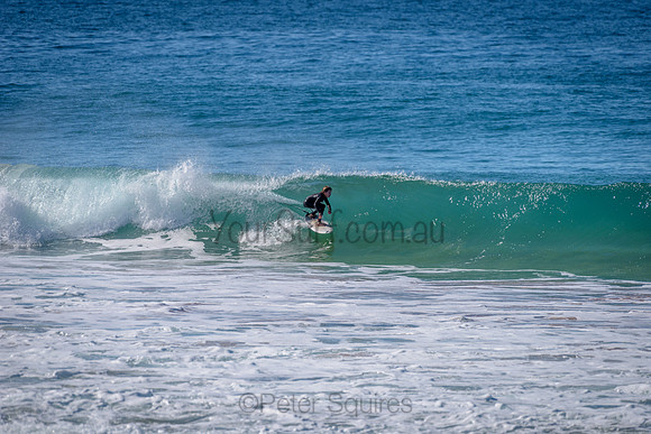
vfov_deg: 2.8
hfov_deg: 4.1
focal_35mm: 500
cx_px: 326
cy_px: 217
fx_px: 9043
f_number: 5.6
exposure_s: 1/2000
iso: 160
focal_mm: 500
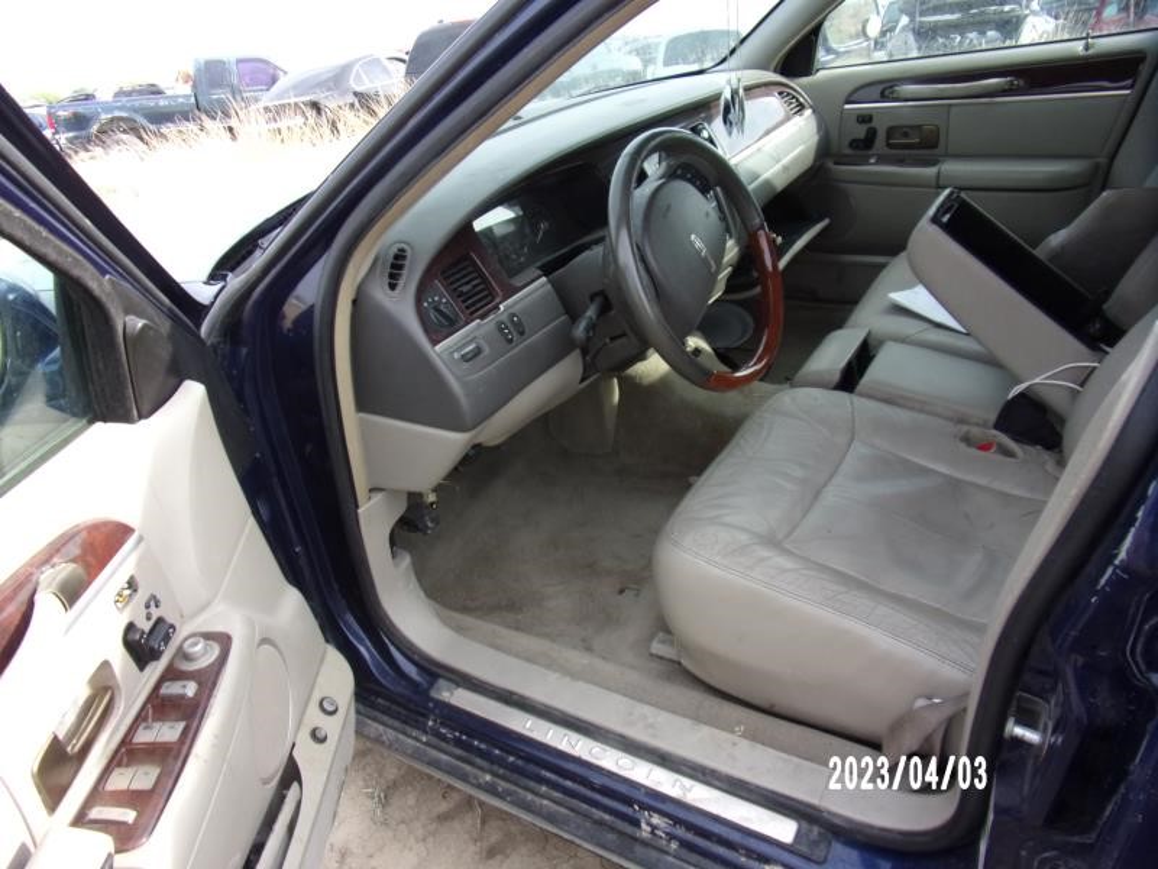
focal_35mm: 24
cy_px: 434
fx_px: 803
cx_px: 579
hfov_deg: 71.6
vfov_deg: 56.8
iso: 80
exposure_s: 1/150
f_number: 3.3
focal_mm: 4.3
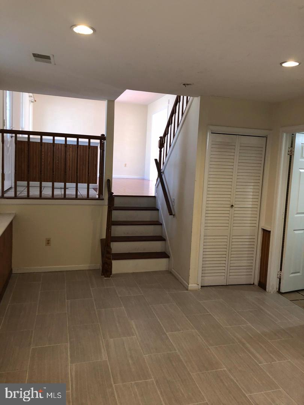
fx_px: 328
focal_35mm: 28
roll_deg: -4.1
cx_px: 152
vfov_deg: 63.4
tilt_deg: -5.7
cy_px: 202
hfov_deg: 49.7
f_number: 1.8
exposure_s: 1/18
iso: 32
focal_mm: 3.99
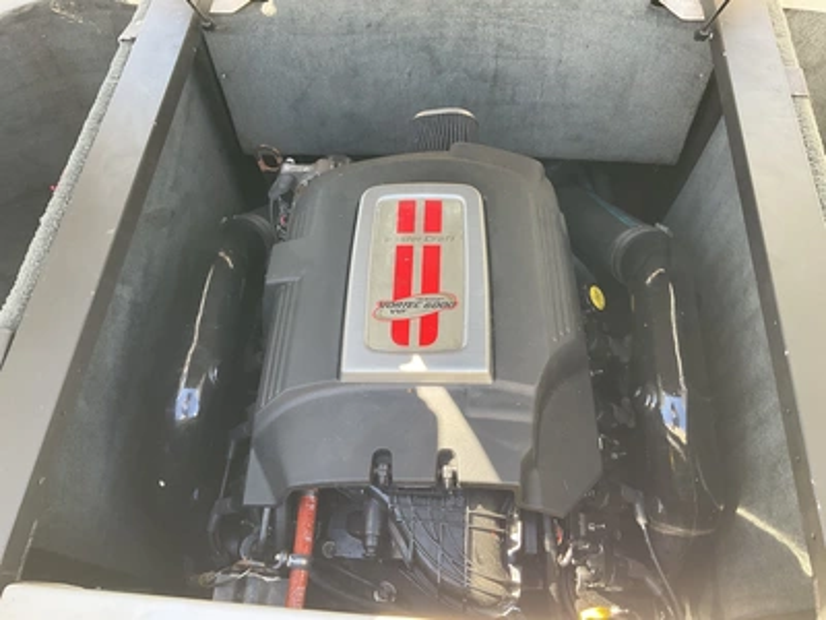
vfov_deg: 48.2
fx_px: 692
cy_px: 310
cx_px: 413
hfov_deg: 61.7
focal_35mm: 29
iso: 50
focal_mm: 3
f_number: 1.8
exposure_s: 1/122
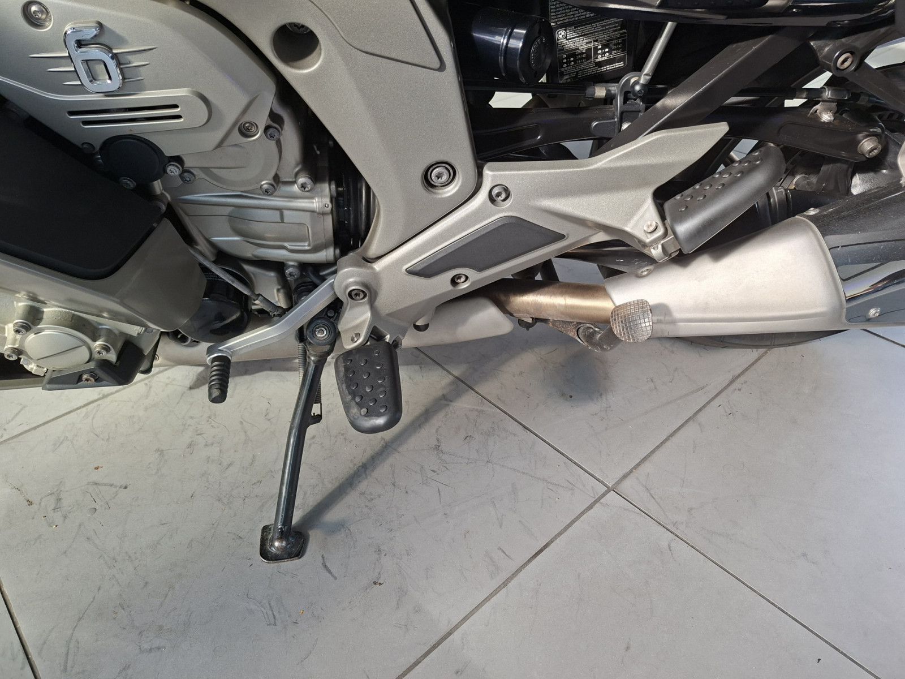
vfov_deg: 58.9
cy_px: 340
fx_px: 601
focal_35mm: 23
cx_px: 452
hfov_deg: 73.9
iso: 80
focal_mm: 5.54
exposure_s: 1/120
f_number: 1.8
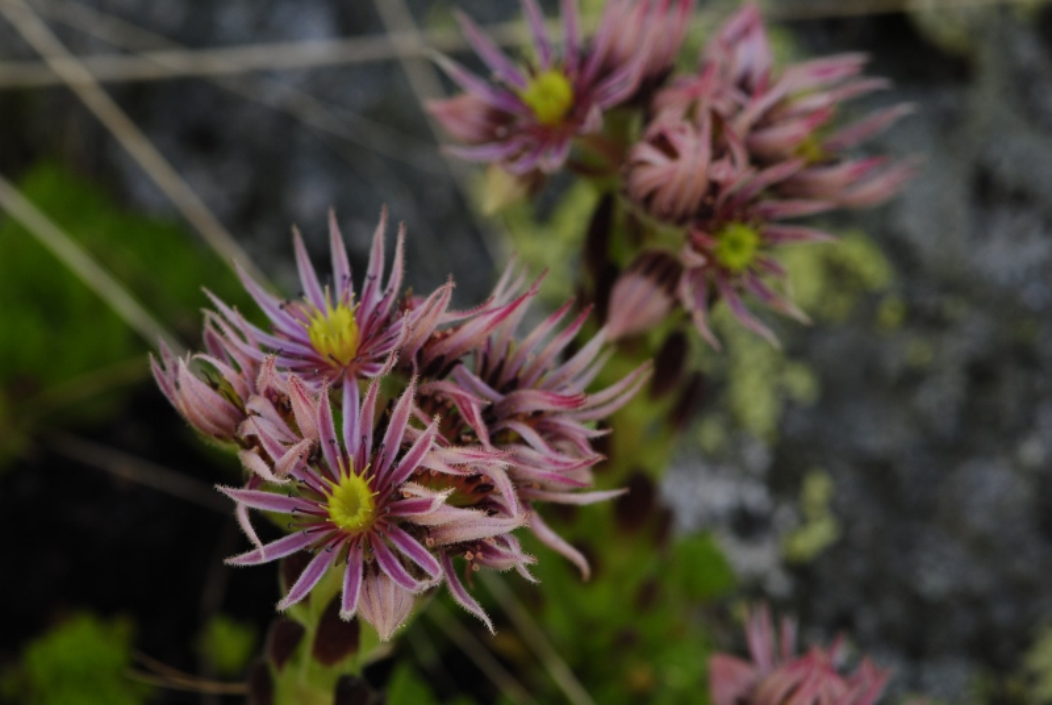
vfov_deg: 10.8
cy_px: 352
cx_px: 526
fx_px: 3731
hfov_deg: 16.0
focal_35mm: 128
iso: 200
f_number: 7.1
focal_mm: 85
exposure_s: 1/200
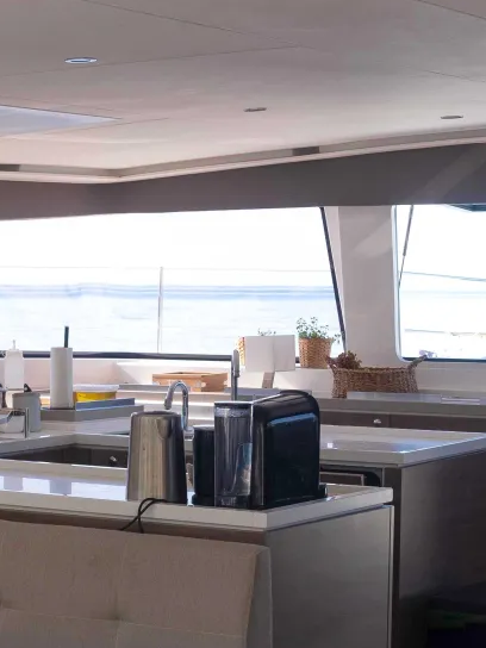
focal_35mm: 103
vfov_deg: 18.9
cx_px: 91
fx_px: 1928
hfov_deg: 14.3
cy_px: 490
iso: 100
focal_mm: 20
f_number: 4
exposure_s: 1/320
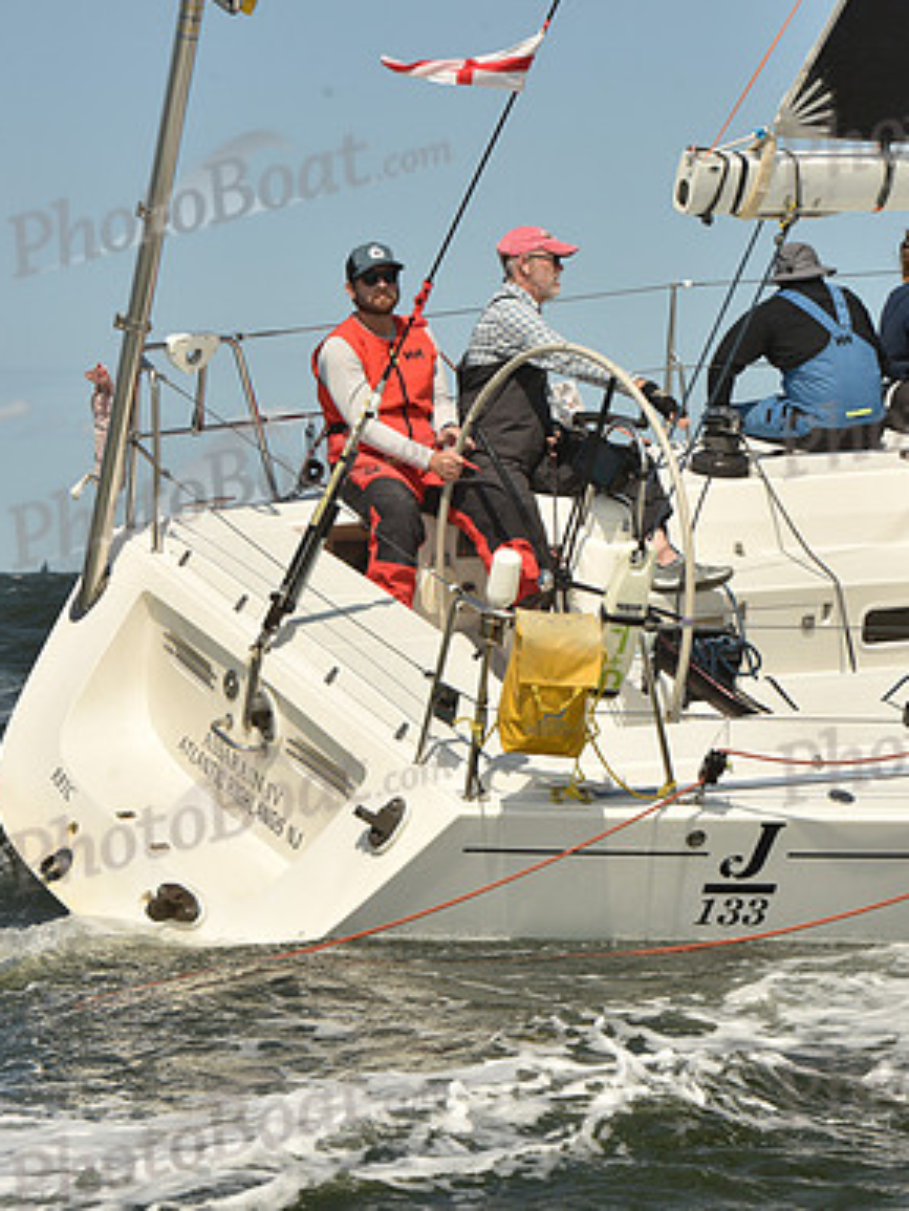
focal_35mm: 145
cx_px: 616
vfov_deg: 13.6
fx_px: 5074
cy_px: 606
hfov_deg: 10.2
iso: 250
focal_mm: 100
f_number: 11
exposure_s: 1/800
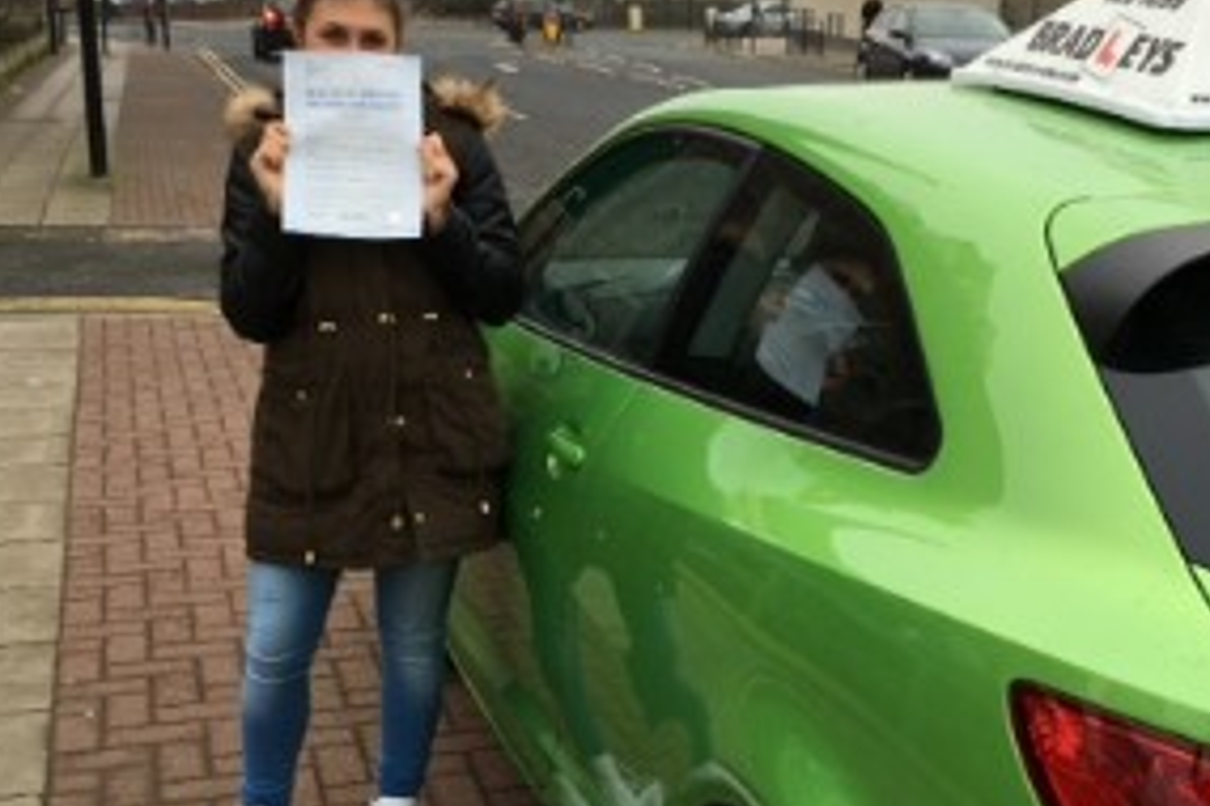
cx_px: 696
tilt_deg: -13.7
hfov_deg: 37.4
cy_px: 426
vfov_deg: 25.5
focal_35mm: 53
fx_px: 1781
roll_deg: -1.7
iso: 25
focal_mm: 4.15
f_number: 2.2
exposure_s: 1/100
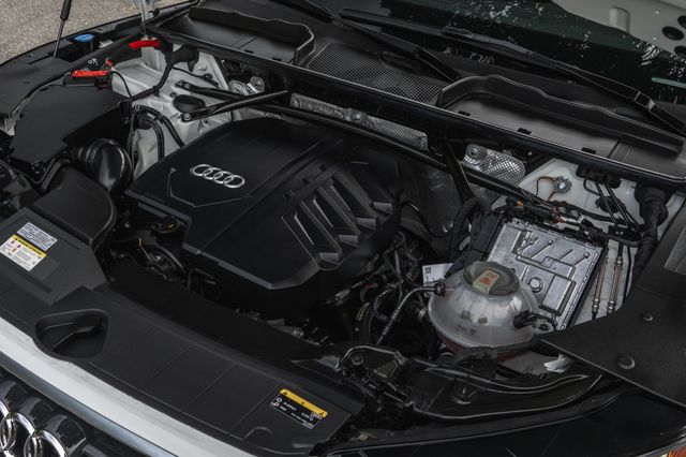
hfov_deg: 48.3
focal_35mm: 40
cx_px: 284
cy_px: 228
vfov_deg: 33.4
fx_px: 762
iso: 640
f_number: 8
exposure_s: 1/100
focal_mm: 27
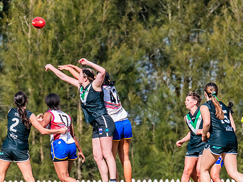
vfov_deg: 1.7
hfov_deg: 2.3
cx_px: 35
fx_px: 6030
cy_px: 119
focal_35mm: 859
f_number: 11
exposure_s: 1/1250
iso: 800
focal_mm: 420
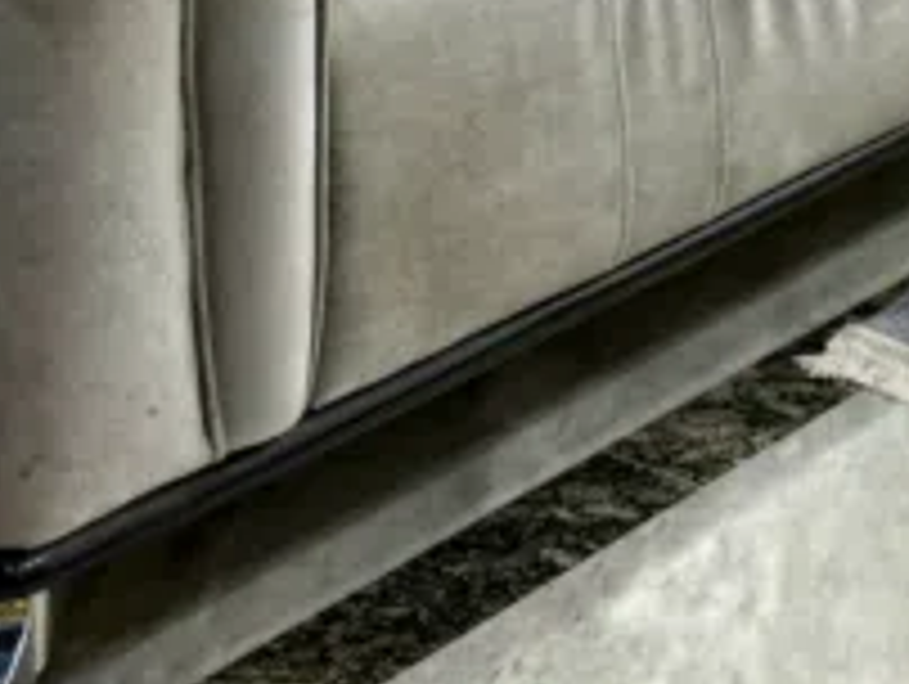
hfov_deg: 24.8
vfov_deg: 18.3
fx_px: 1998
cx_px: 846
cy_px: -158
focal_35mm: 76
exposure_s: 1/50
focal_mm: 6.76
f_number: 1.78
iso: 200
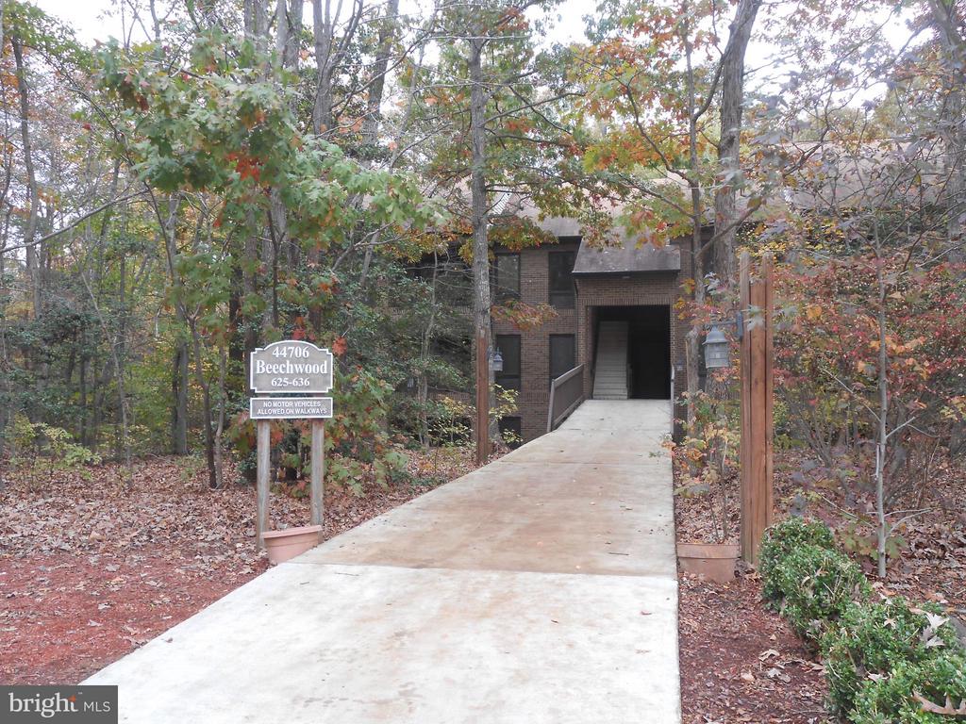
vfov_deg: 41.8
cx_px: 483
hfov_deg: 54.0
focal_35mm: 34
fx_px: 949
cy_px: 362
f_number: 3.9
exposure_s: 1/40
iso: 80
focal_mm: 6
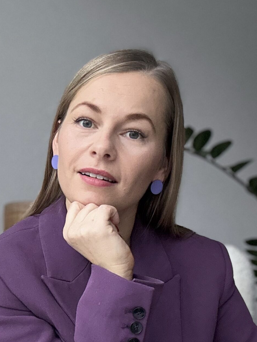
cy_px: 253
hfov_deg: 23.7
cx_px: 54
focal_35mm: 61
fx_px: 604
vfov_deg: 31.2
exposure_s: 1/60
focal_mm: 2.69
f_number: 1.9
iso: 250
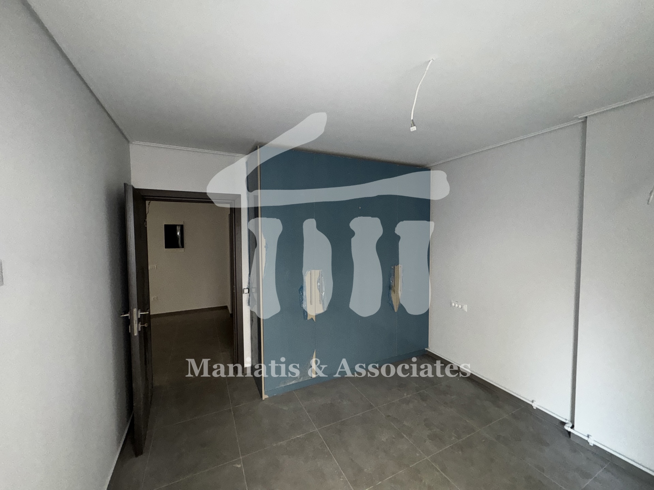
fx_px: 265
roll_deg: -0.1
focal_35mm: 14
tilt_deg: -3.2
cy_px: 245
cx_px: 327
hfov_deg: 102.1
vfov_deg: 85.7
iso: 200
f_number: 2.2
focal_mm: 2.22
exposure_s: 1/60
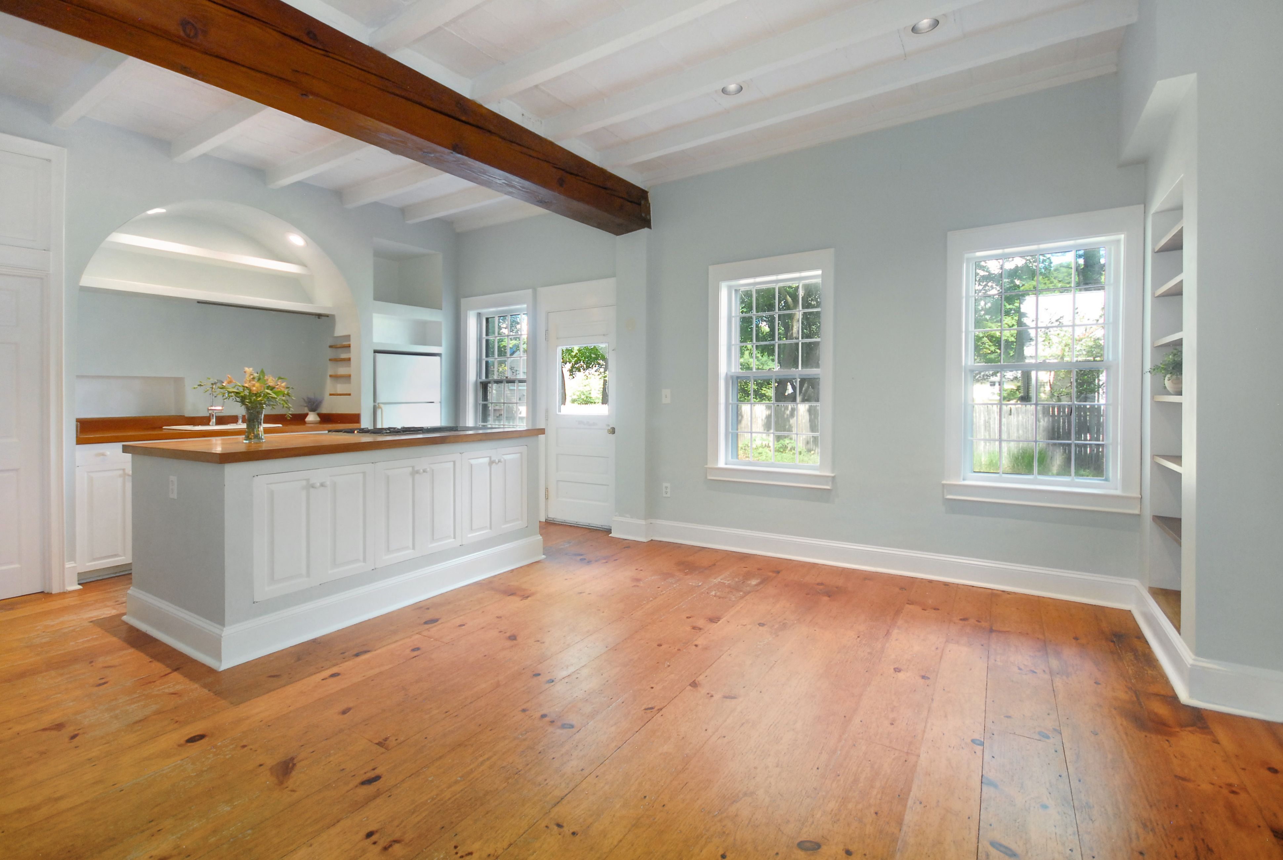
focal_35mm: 15
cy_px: 430
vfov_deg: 77.5
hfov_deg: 100.3
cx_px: 642
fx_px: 535
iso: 640
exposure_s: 1/50
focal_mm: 10
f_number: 4.5
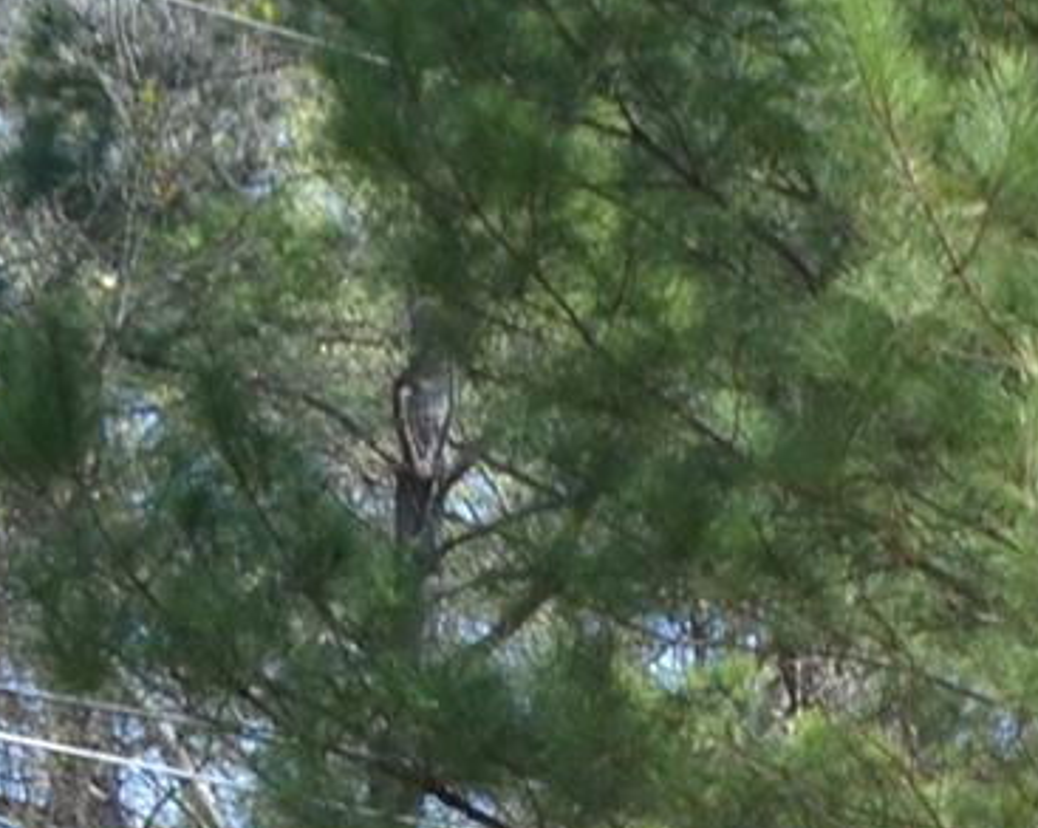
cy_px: 1714
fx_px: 5310
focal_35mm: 173
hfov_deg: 10.2
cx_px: 2135
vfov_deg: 8.4
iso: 100
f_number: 6.3
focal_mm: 22
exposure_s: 1/160
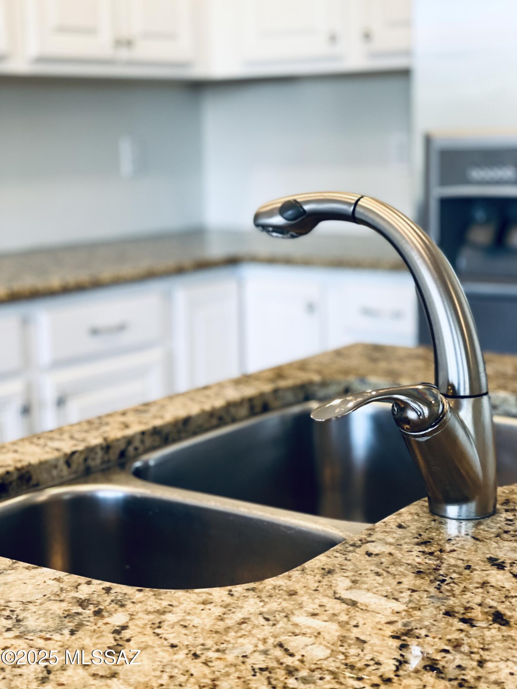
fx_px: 1274
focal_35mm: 64
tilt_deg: -10.3
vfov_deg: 30.3
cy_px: 344
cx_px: 258
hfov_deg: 22.9
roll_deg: +1.8
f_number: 2.2
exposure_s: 1/40
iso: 125
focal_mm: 7.5
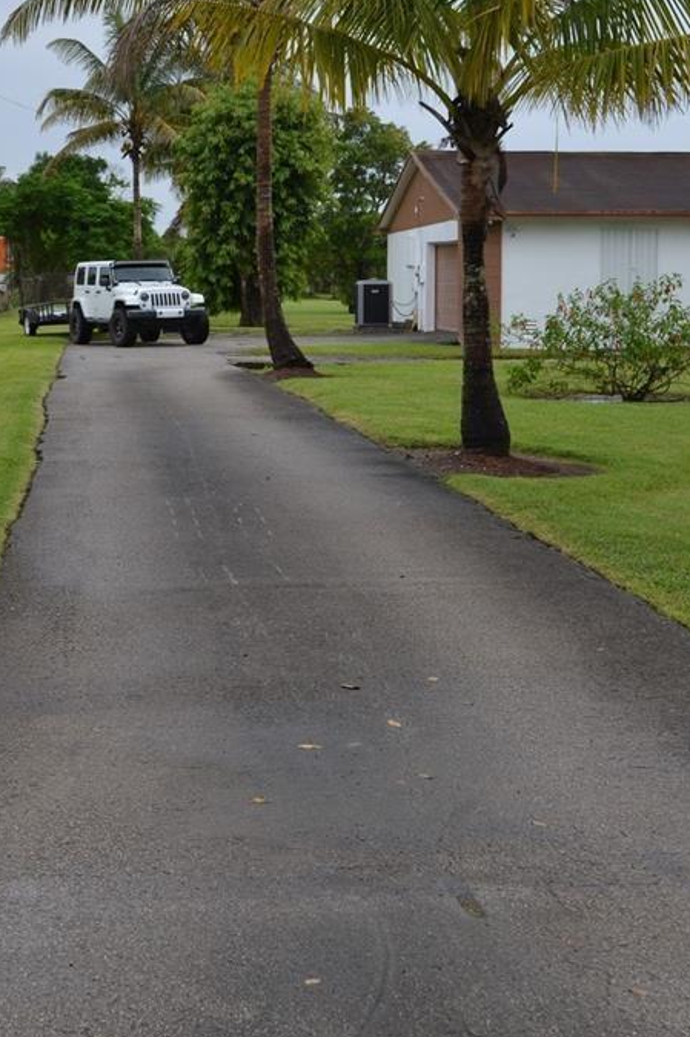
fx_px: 1843
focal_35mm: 64
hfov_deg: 21.0
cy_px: 346
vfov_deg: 31.2
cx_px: 165
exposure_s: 1/125
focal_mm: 24
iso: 100
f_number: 5.6
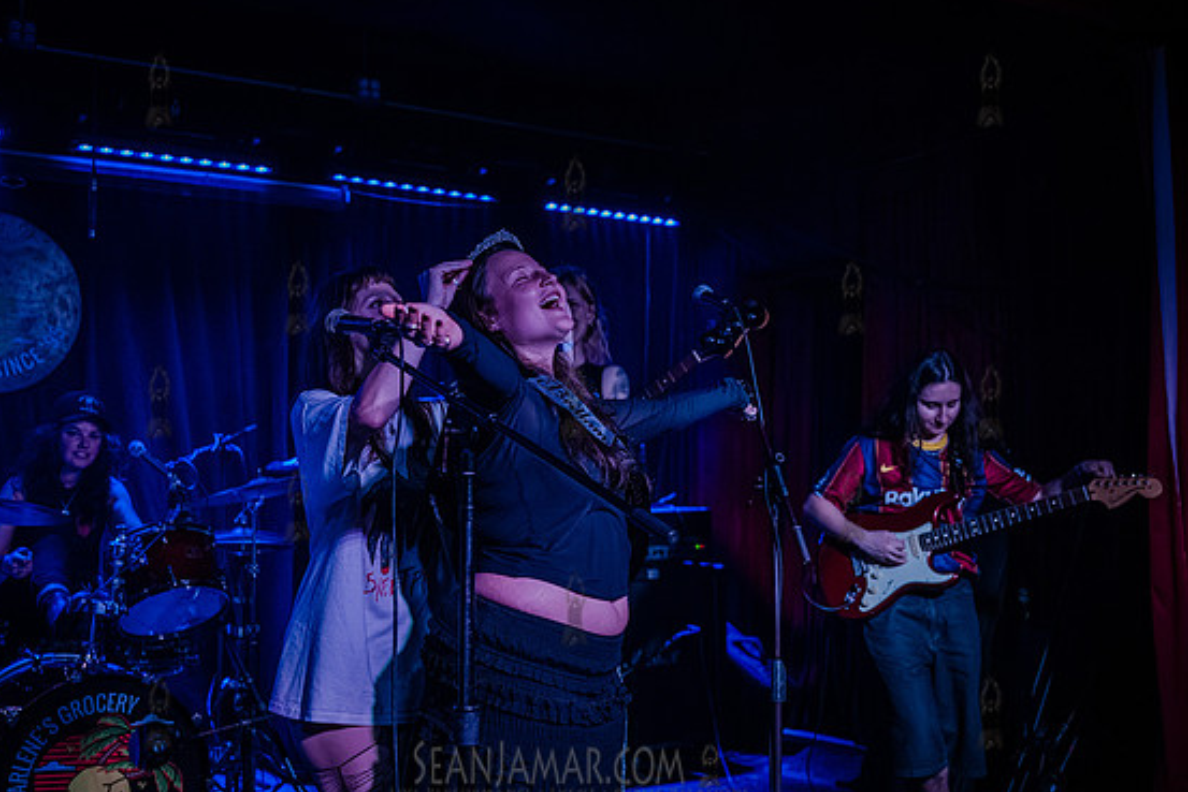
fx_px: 1419
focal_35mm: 43
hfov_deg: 45.4
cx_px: 574
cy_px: 400
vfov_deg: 31.2
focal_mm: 41
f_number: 3.2
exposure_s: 1/320
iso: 16000
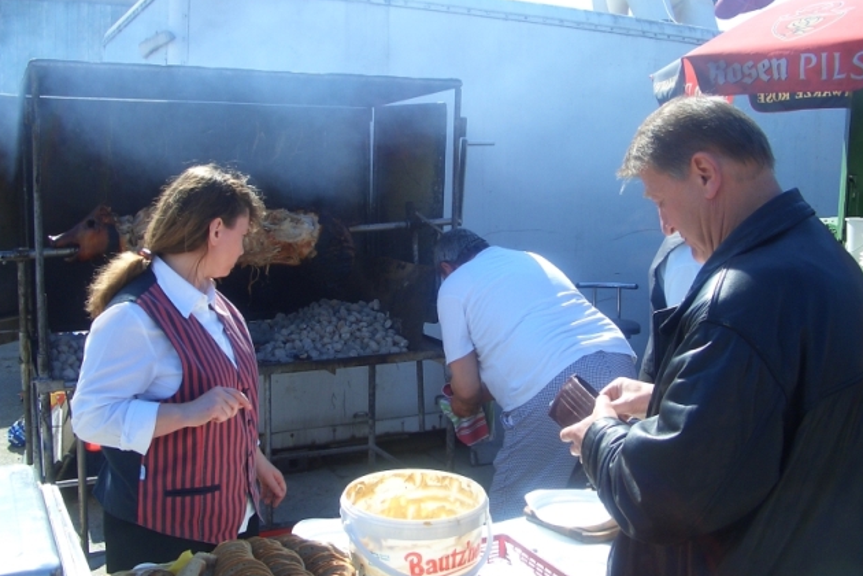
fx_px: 887
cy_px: 256
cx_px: 434
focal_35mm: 37
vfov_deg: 35.9
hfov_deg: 51.9
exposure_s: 1/250
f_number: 4.3
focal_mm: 5.8
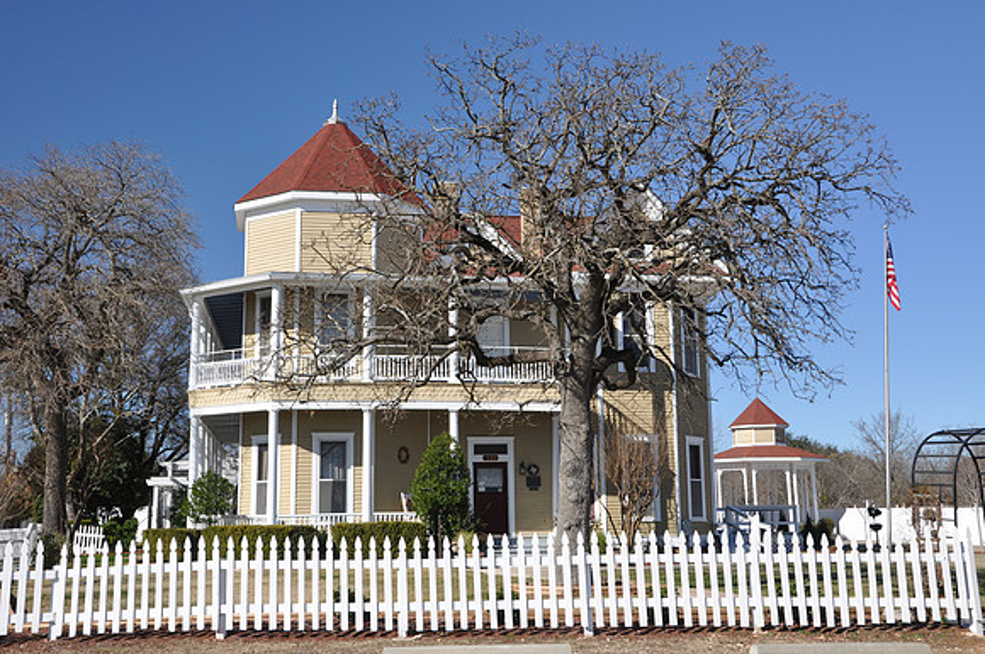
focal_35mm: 42
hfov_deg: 46.5
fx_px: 1148
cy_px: 327
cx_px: 492
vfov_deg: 31.8
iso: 200
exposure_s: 1/100
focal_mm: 28
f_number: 10
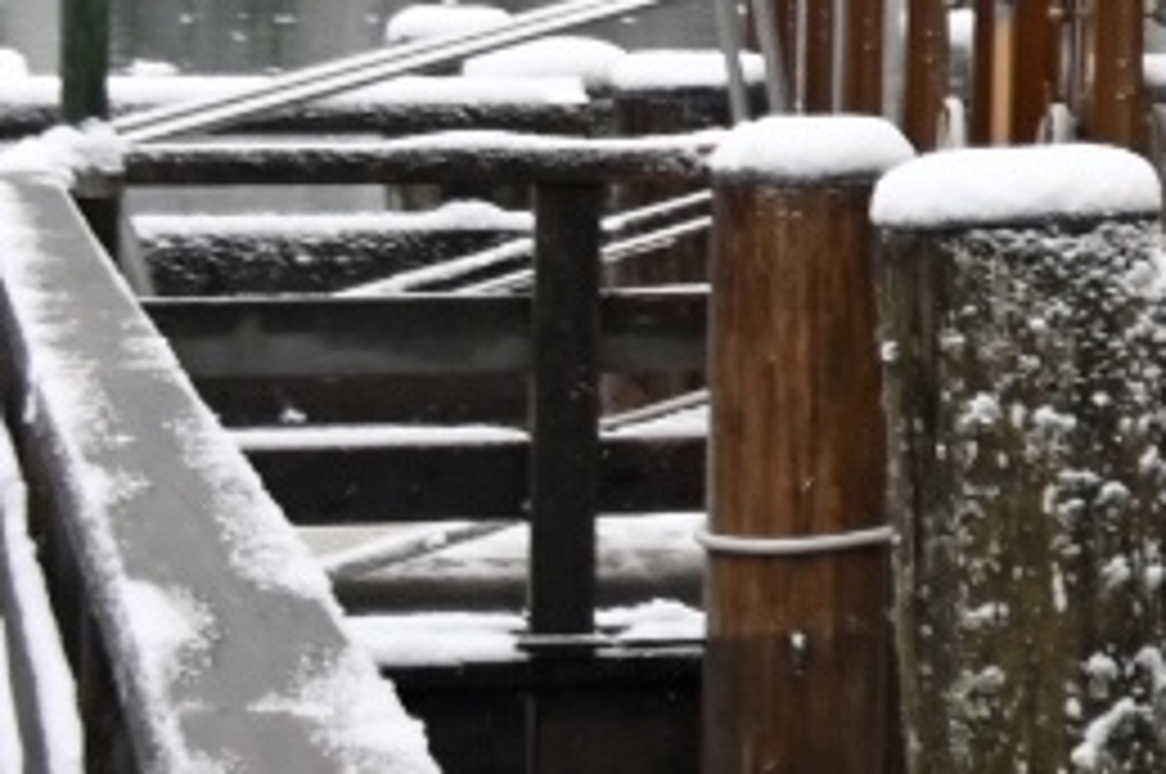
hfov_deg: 9.0
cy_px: 45
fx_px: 6081
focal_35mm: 188
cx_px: 3466
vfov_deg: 7.3
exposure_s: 1/250
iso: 200
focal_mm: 20
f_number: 4.5
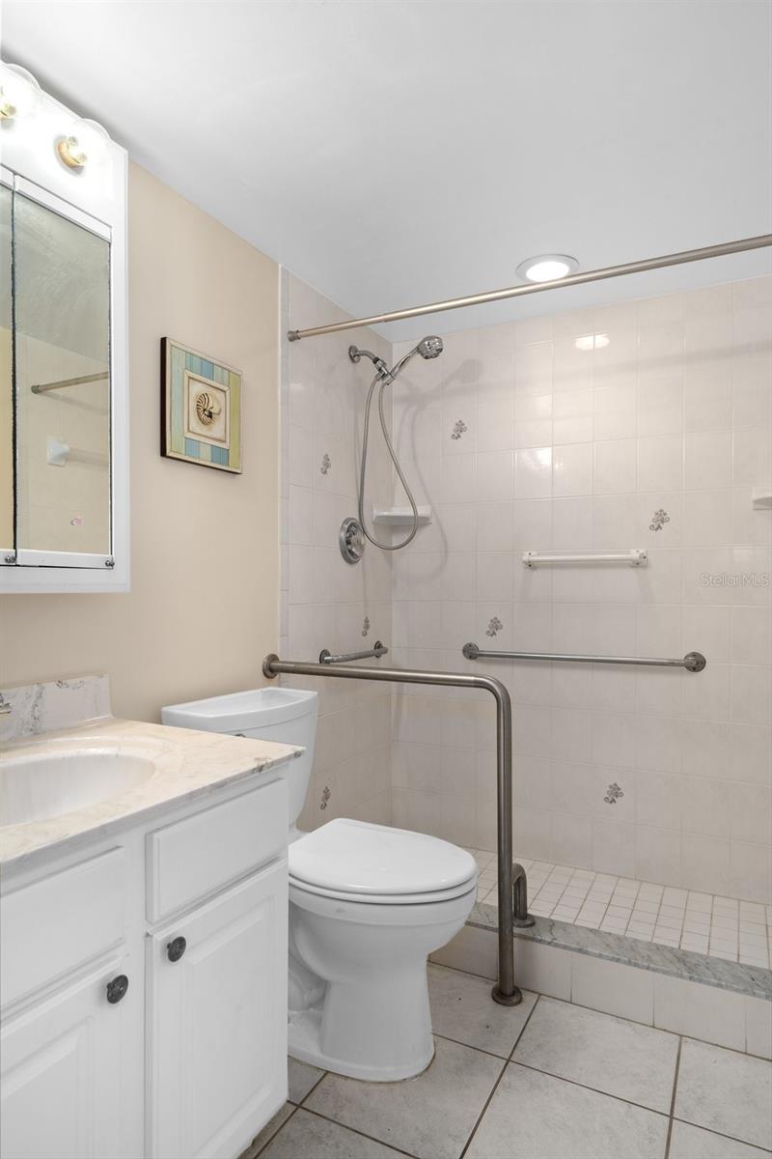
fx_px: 643
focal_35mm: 20
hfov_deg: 61.9
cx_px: 386
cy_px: 580
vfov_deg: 84.0
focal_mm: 20
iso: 320
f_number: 8
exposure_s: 1/5
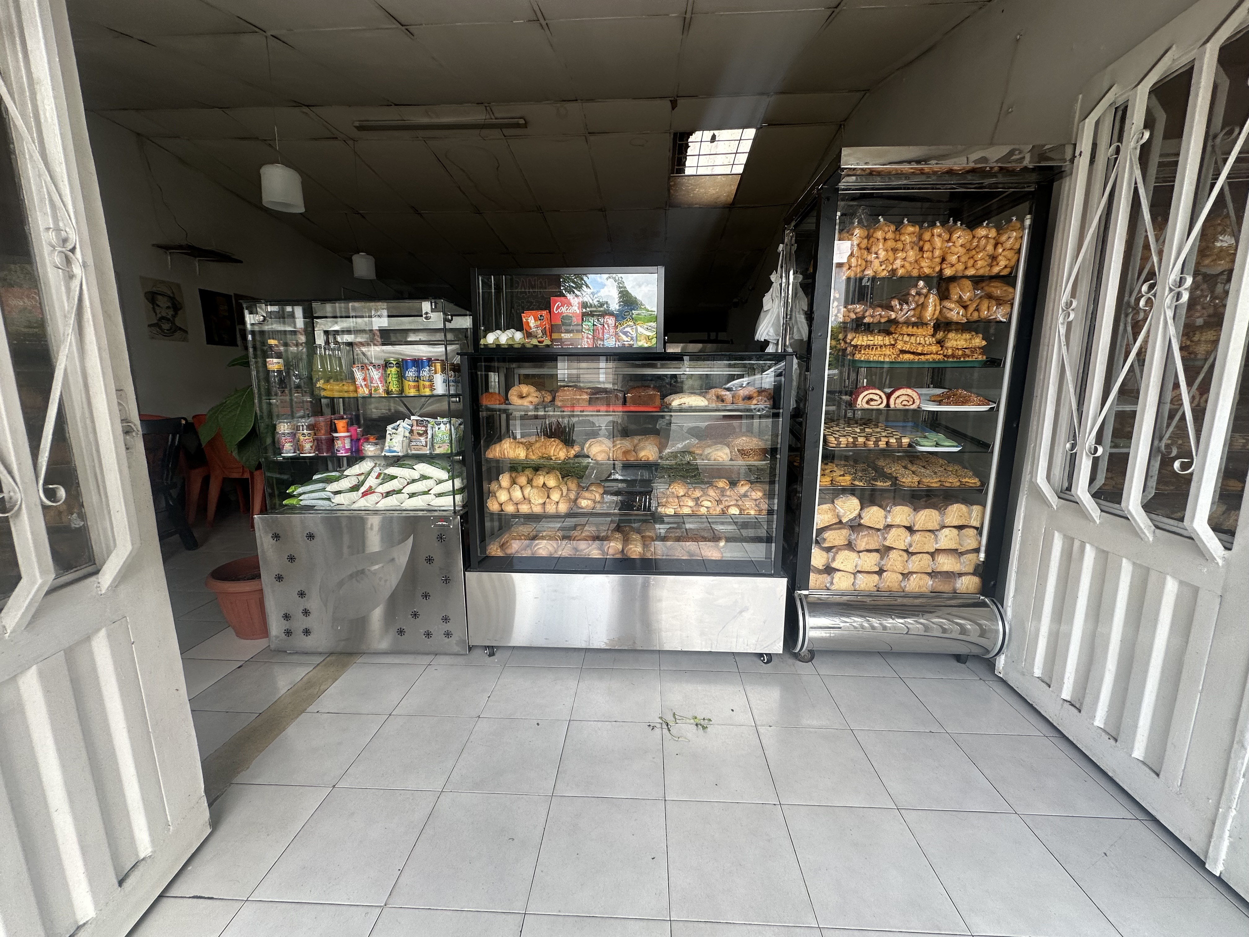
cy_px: 468
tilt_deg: -7.2
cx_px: 624
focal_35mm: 14
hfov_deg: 102.1
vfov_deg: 85.7
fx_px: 505
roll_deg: -0.2
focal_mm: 2.22
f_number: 2.2
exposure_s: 1/109
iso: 40
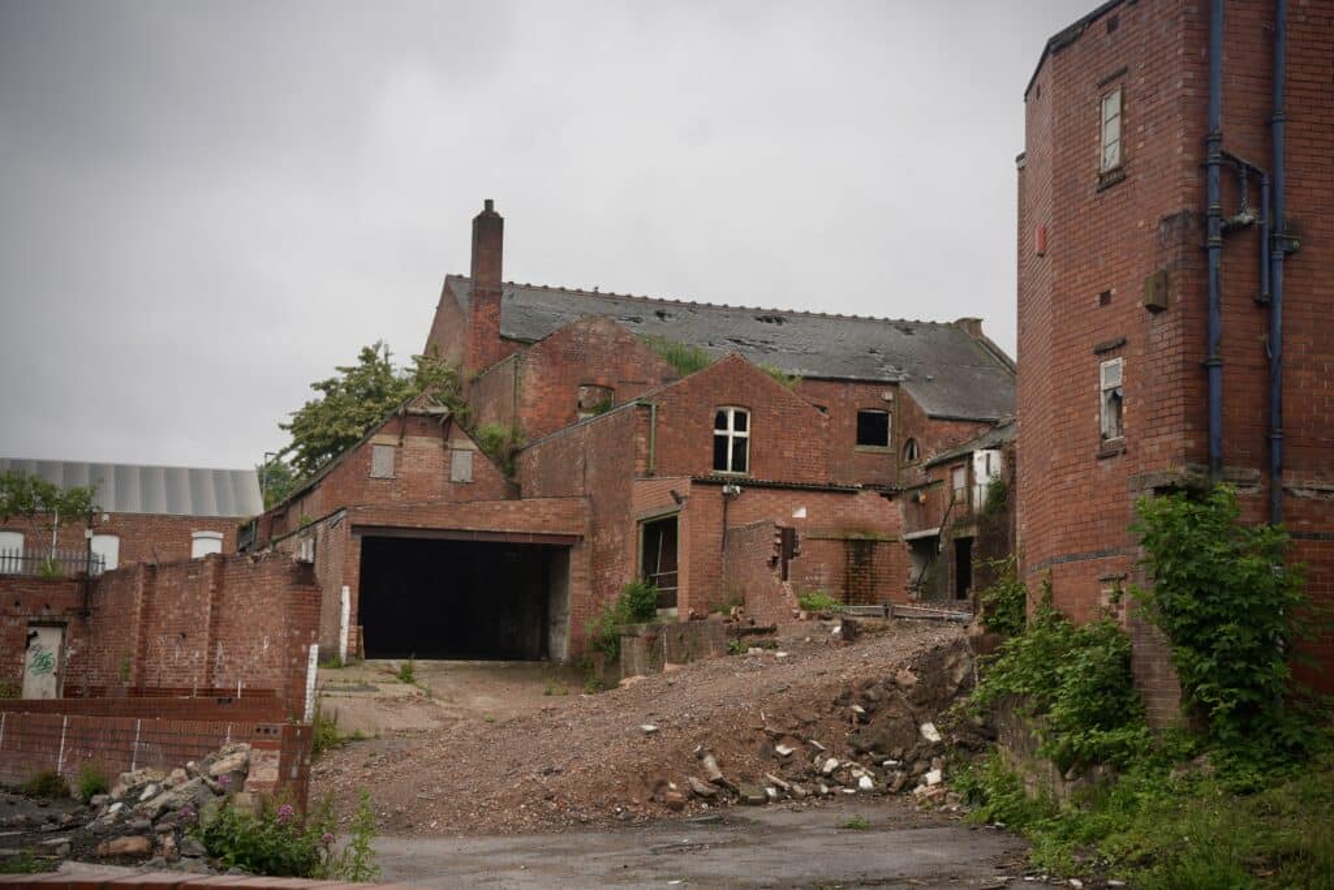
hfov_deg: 39.4
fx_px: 1860
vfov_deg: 26.9
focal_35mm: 50
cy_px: 445
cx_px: 667
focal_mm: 50.2
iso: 100
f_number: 6.3
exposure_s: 1/200
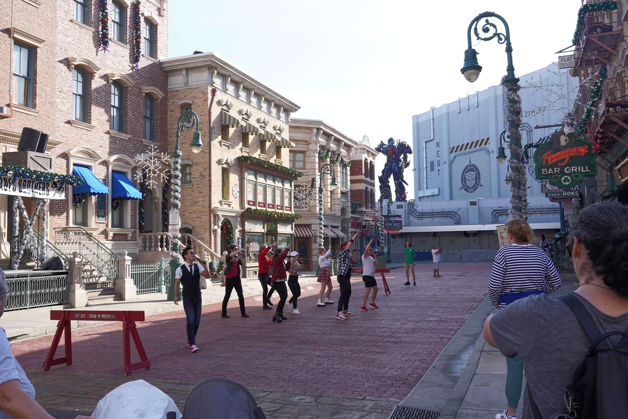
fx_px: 576
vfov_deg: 40.0
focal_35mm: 33
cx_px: 314
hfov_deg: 57.2
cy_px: 210
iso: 200
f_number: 13
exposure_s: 1/100
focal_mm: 33
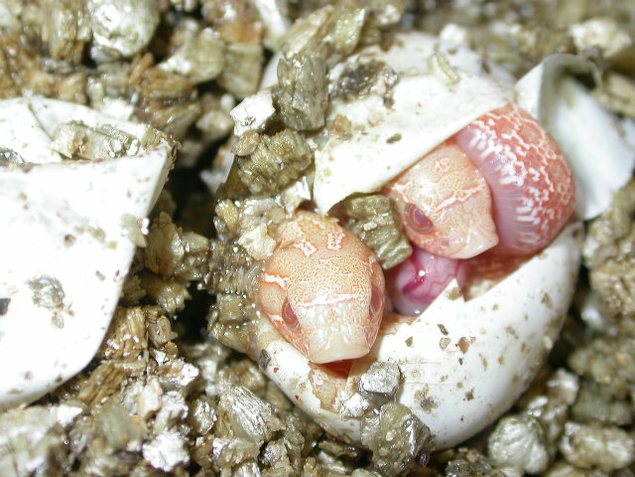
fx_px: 1853
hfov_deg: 19.4
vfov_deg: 14.6
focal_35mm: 101
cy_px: 238
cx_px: 318
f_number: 4
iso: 100
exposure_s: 1/60.3
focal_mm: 20.9
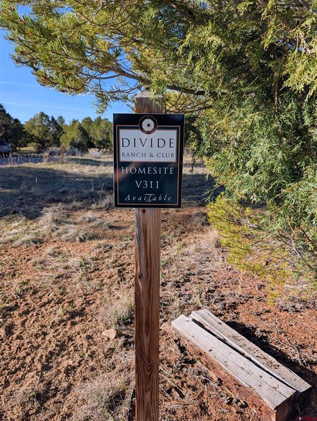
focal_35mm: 24
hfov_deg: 56.9
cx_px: 158
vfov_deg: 71.5
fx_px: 292
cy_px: 210
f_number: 1.68
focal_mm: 6.9
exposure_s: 1/827
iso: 22
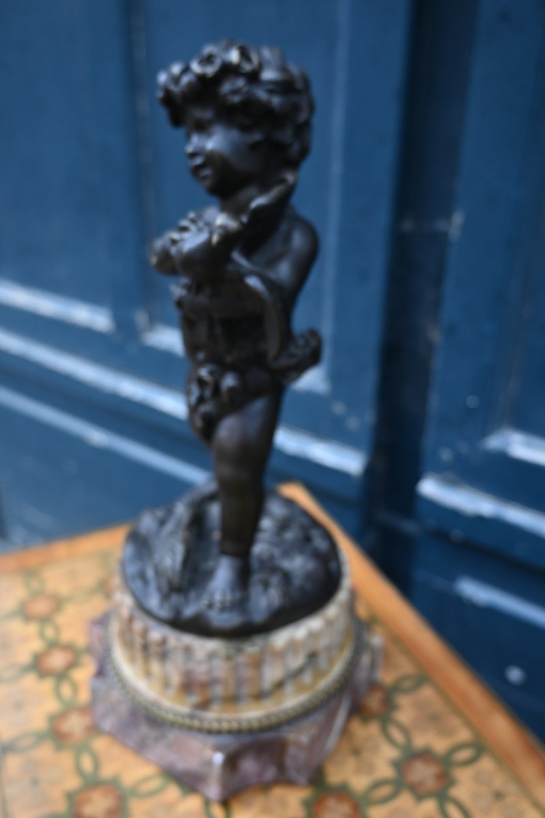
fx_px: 732
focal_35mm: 32
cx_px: 272
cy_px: 409
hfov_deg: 40.8
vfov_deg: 58.3
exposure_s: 1/250
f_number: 3.5
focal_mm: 21.5
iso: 400
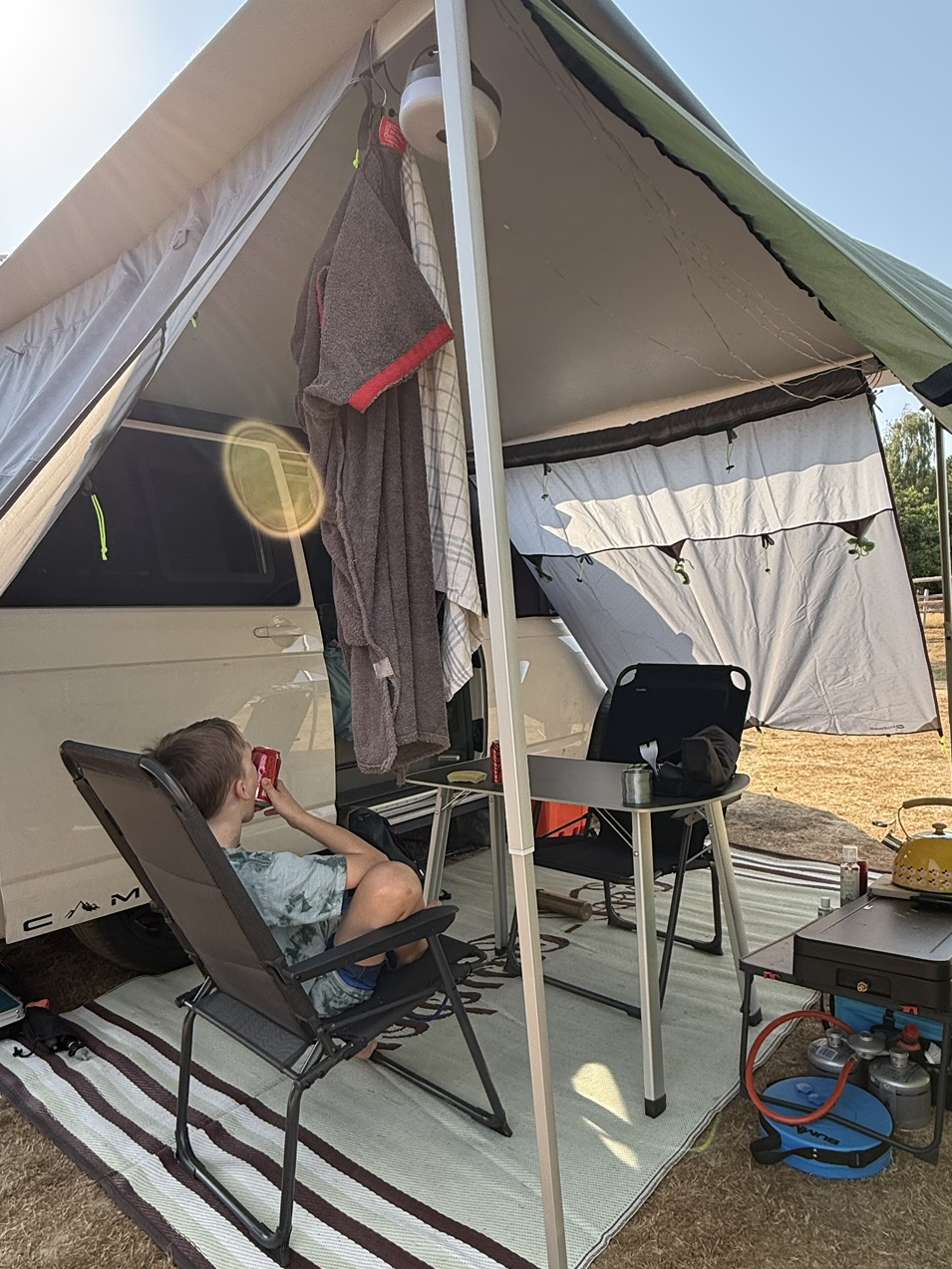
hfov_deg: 61.1
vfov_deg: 75.5
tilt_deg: -6.6
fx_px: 807
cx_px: 454
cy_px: 765
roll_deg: -0.6
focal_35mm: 22
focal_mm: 2.22
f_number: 2.2
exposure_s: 1/421
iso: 64
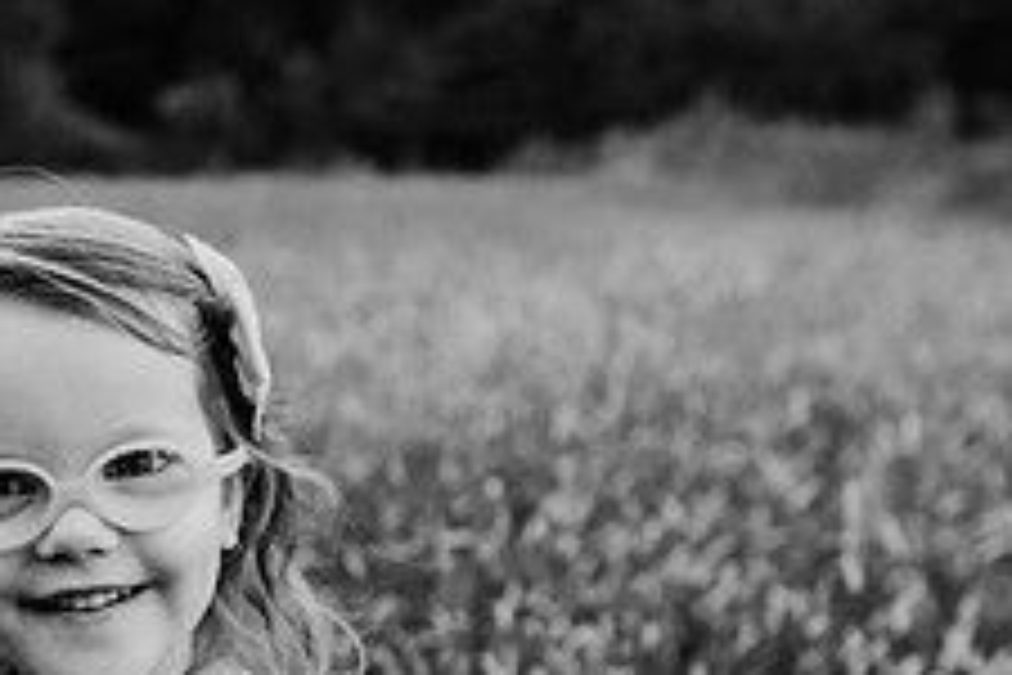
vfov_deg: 21.3
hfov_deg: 30.9
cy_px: 632
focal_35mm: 62
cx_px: 103
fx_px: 1743
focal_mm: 24
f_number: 2.8
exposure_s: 1/320
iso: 500
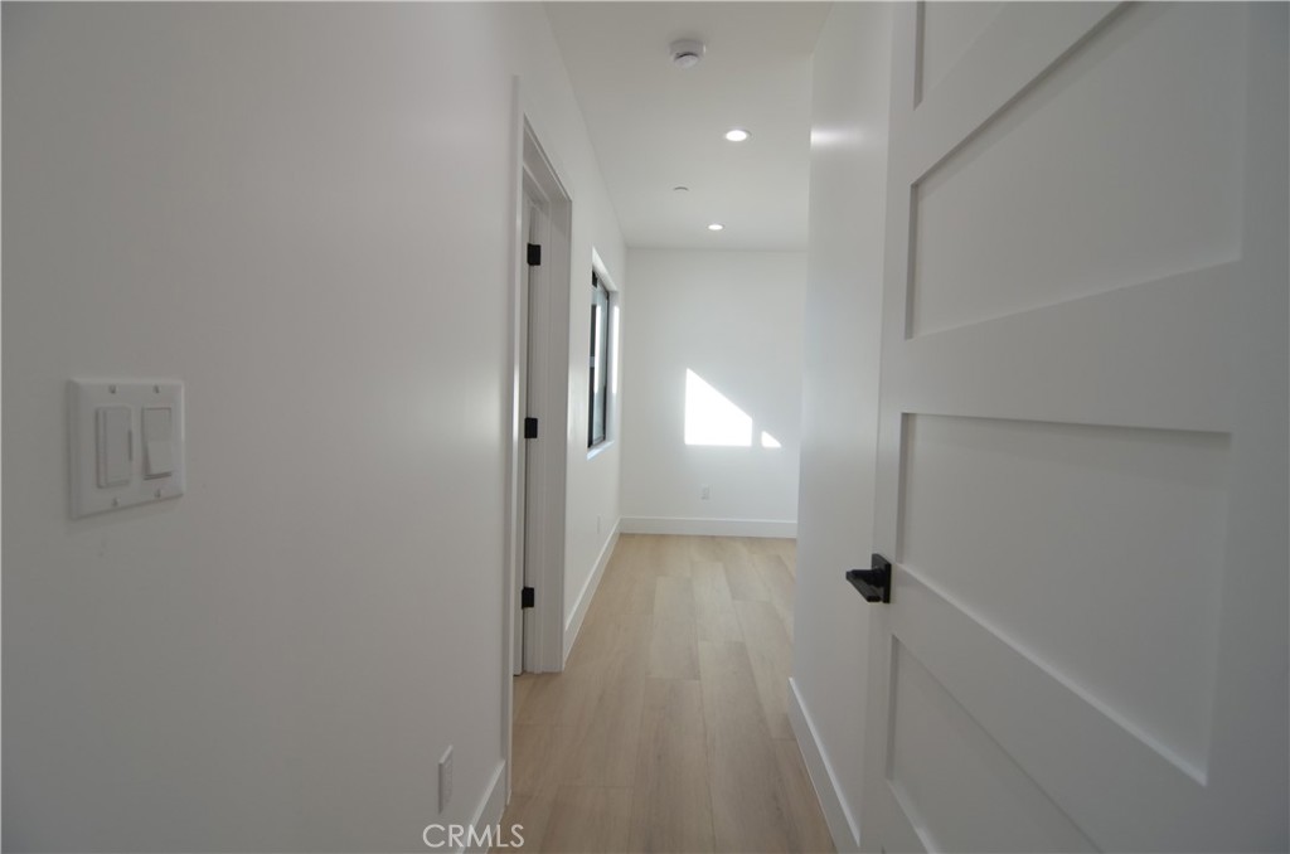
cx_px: 645
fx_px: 590
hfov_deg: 95.1
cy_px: 427
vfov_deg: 71.8
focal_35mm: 16
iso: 400
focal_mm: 11
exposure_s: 1/125
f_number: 5.6
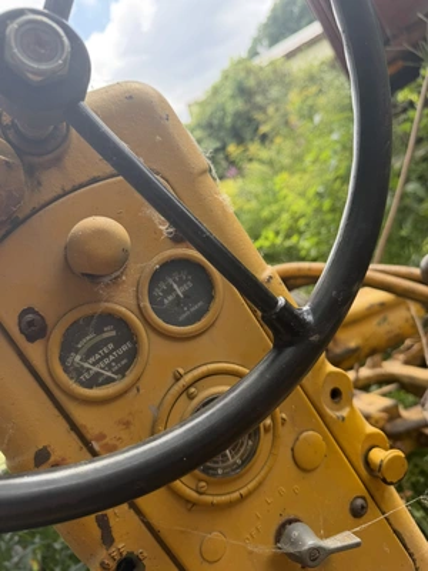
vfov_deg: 71.6
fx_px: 396
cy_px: 286
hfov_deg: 56.8
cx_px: 214
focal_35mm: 24
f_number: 1.78
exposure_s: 1/528
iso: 100
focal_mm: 6.76
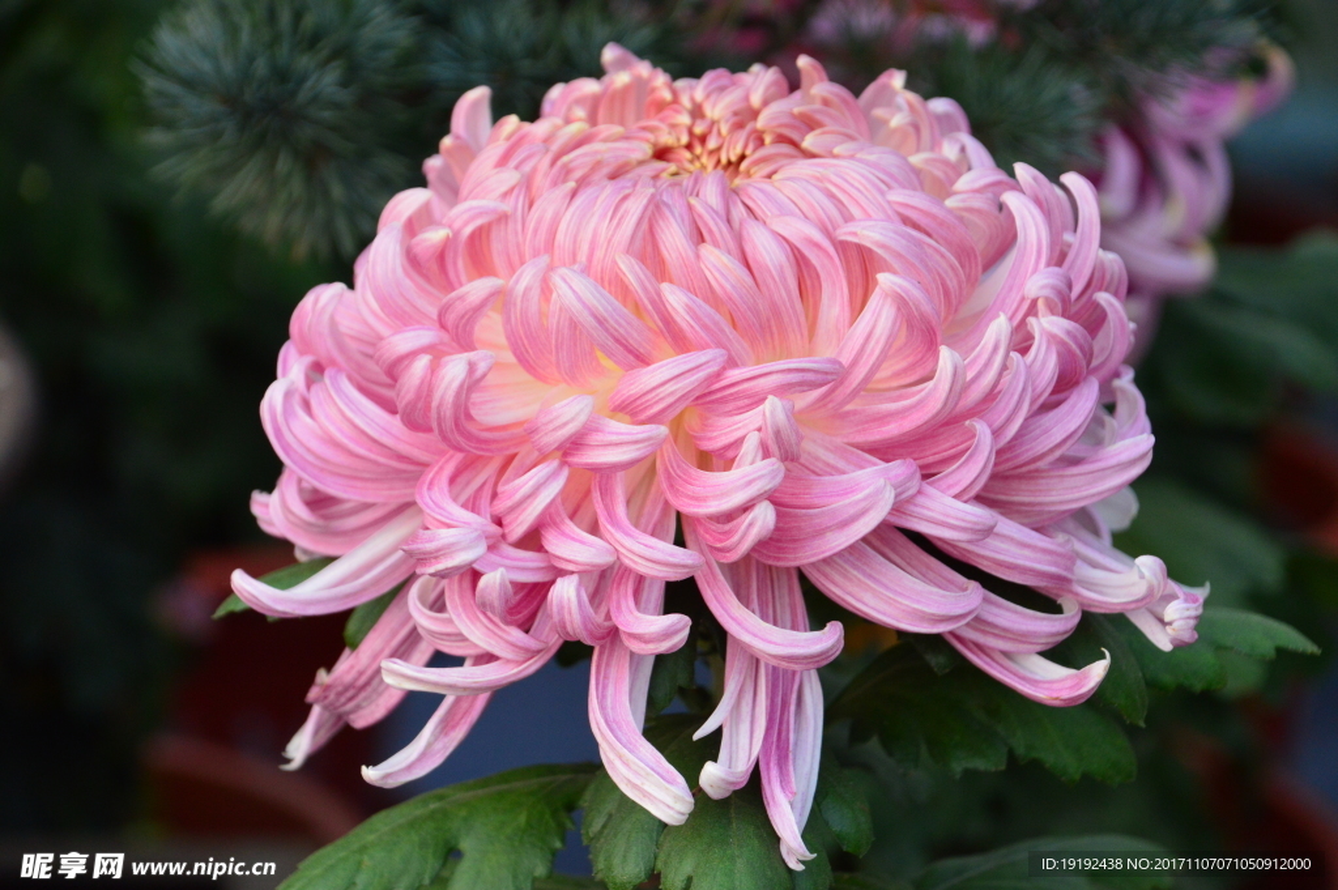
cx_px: 669
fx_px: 6462
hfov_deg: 11.8
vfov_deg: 7.9
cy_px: 445
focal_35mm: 174
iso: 1100
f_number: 7.1
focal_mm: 116
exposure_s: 1/250
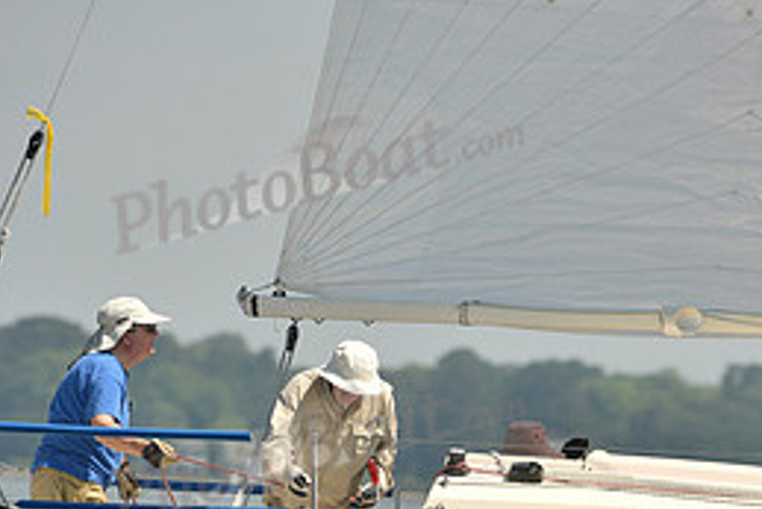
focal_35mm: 806
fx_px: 17069
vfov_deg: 1.7
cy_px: 560
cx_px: 680
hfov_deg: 2.6
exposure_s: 1/1250
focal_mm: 360
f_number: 7.1
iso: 320
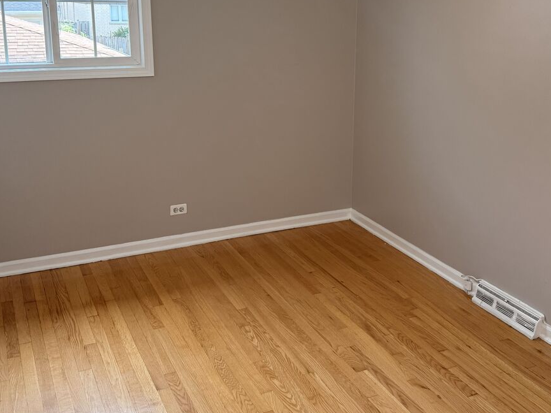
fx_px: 637
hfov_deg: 46.7
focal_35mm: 40
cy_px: 133
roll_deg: -0.8
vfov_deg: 35.6
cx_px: 304
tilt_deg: -11.3
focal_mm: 6.76
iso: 100
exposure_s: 1/267
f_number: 1.78
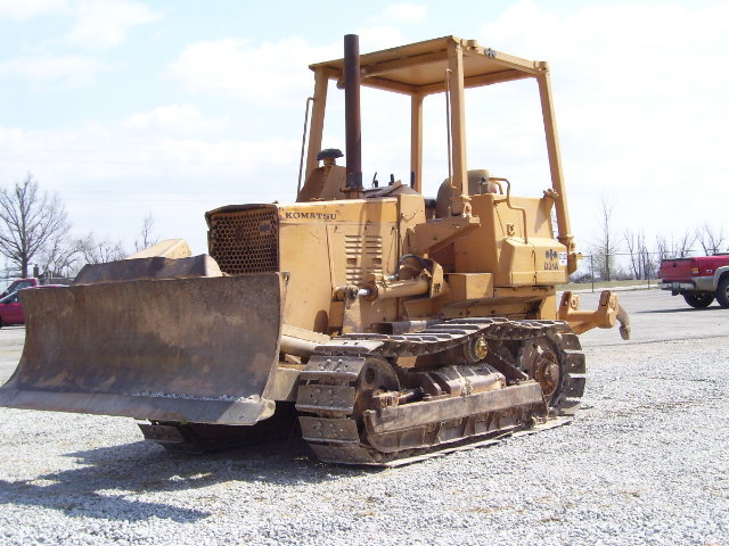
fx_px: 1116
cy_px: 273
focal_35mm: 53
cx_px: 364
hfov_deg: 36.2
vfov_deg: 27.5
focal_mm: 8.6
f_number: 5.6
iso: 80
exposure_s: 1/350
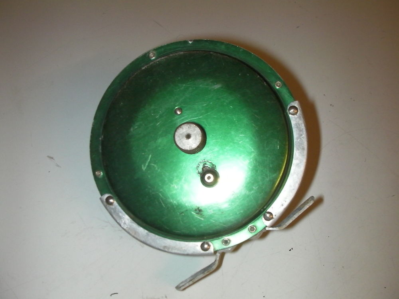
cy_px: 150
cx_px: 200
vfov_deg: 37.7
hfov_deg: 49.0
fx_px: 438
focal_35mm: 38
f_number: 5.6
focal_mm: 6.3
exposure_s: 1/30
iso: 200
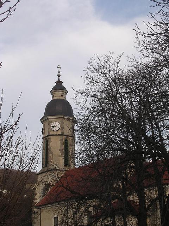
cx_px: 84
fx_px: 527
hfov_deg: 18.2
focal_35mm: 81
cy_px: 113
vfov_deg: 24.1
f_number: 4
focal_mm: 12.3
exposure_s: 1/318
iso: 100
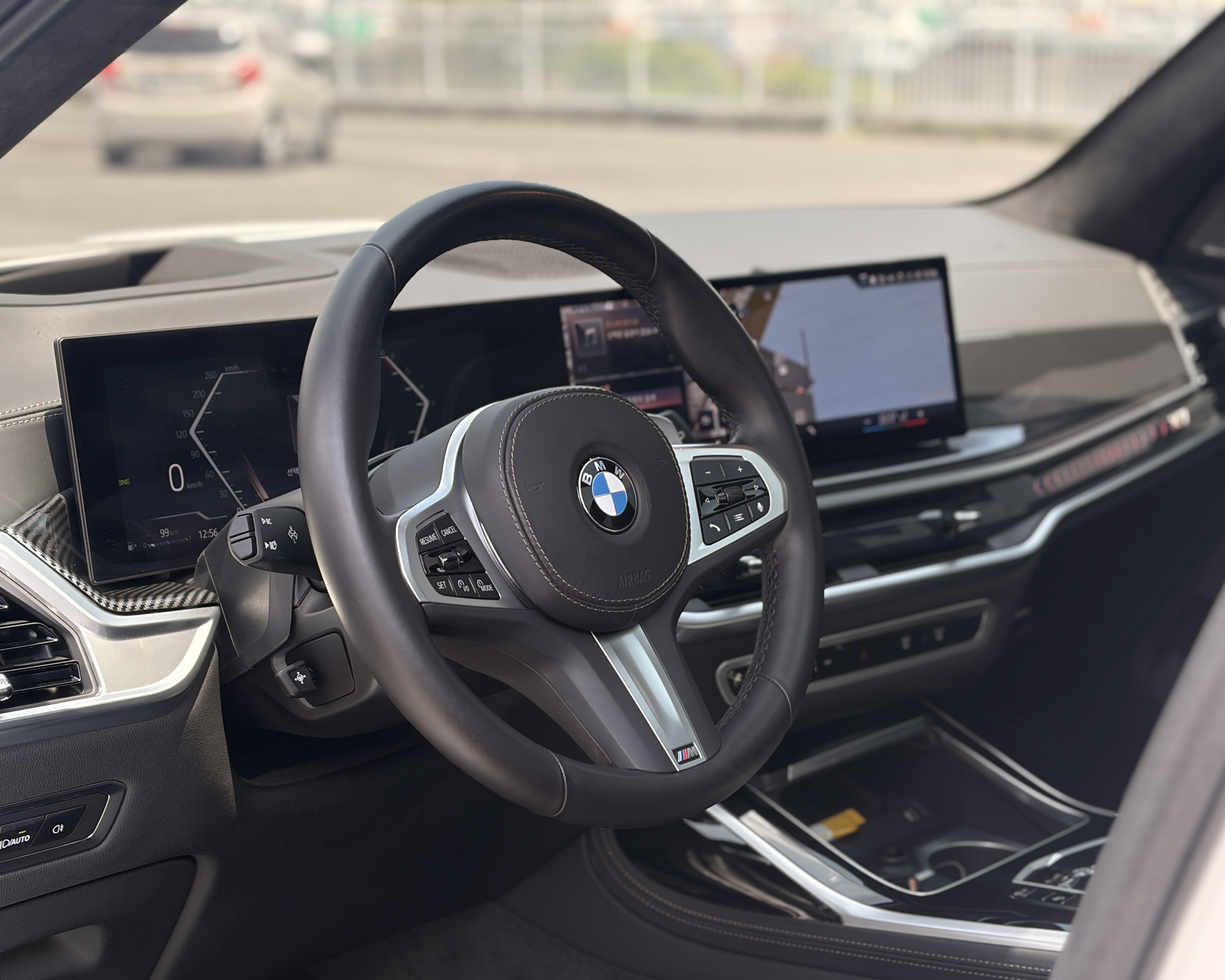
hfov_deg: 31.0
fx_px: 2212
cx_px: 581
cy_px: 464
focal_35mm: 61
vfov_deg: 25.0
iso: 32
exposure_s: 1/259
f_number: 1.6
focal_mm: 5.96
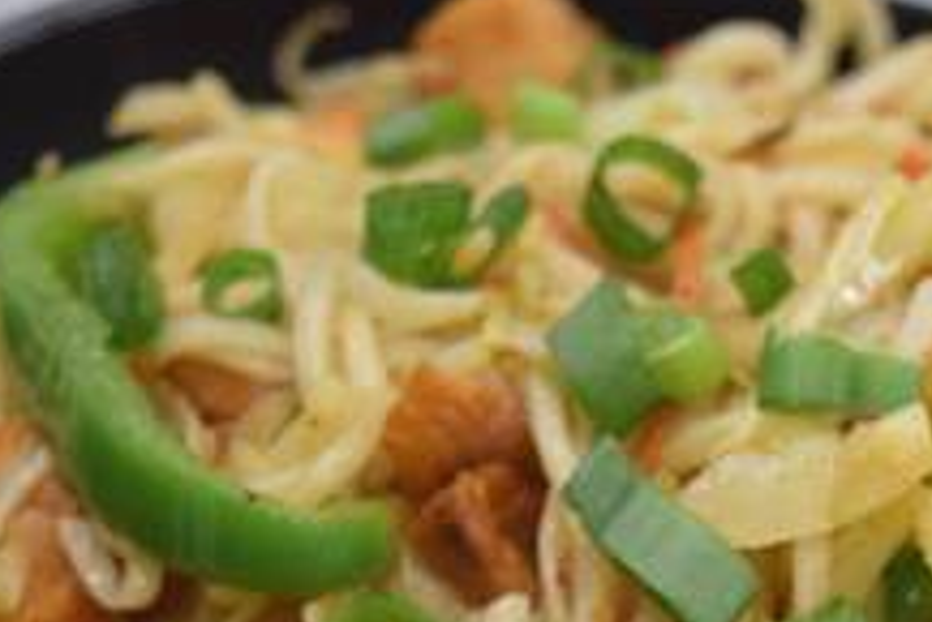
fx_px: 4015
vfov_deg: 8.7
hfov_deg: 13.2
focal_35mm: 155
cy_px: 849
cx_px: 773
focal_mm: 34
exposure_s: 1/60
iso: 640
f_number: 4.5
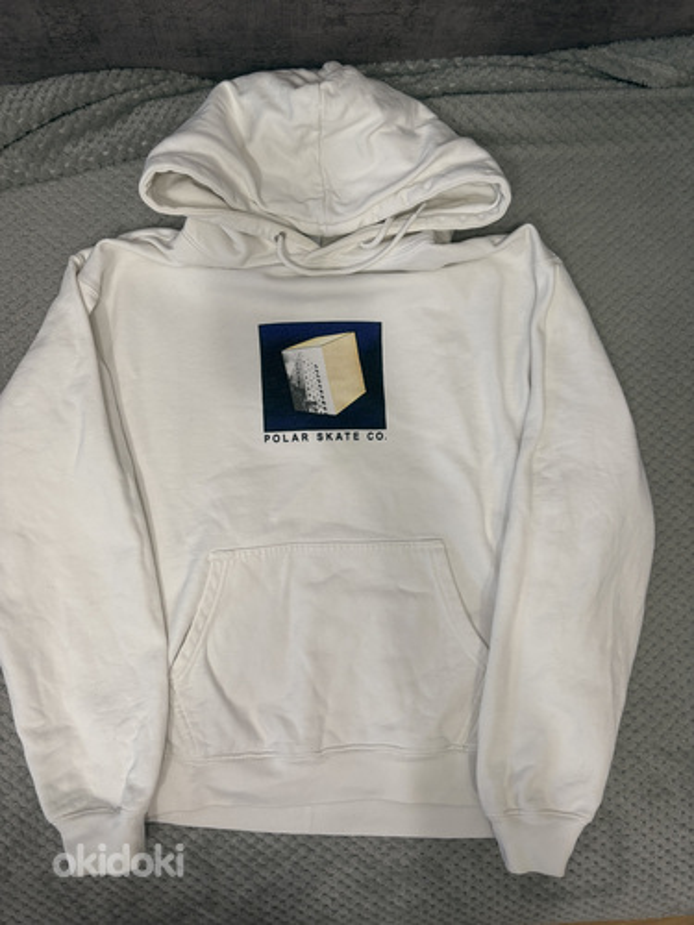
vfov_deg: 67.3
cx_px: 347
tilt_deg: -85.4
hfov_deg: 53.1
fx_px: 695
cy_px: 462
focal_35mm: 26
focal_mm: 5.96
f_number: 1.6
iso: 100
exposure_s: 1/50
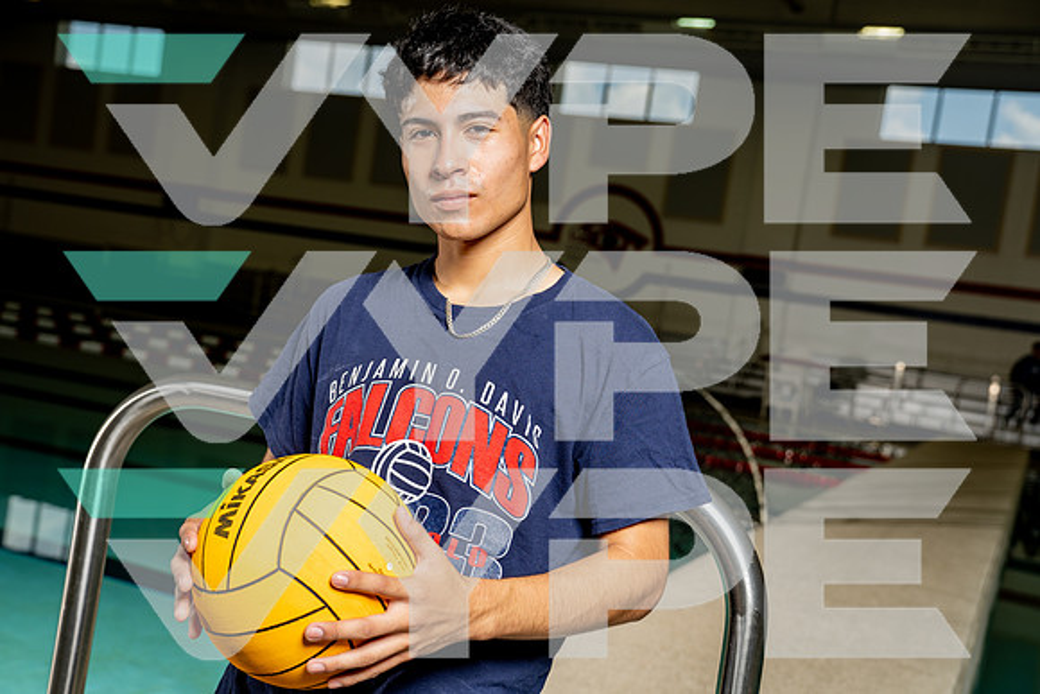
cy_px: 347
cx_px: 520
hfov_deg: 43.5
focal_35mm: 45
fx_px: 1302
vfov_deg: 29.8
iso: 100
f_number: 4.5
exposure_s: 1/250
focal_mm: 44
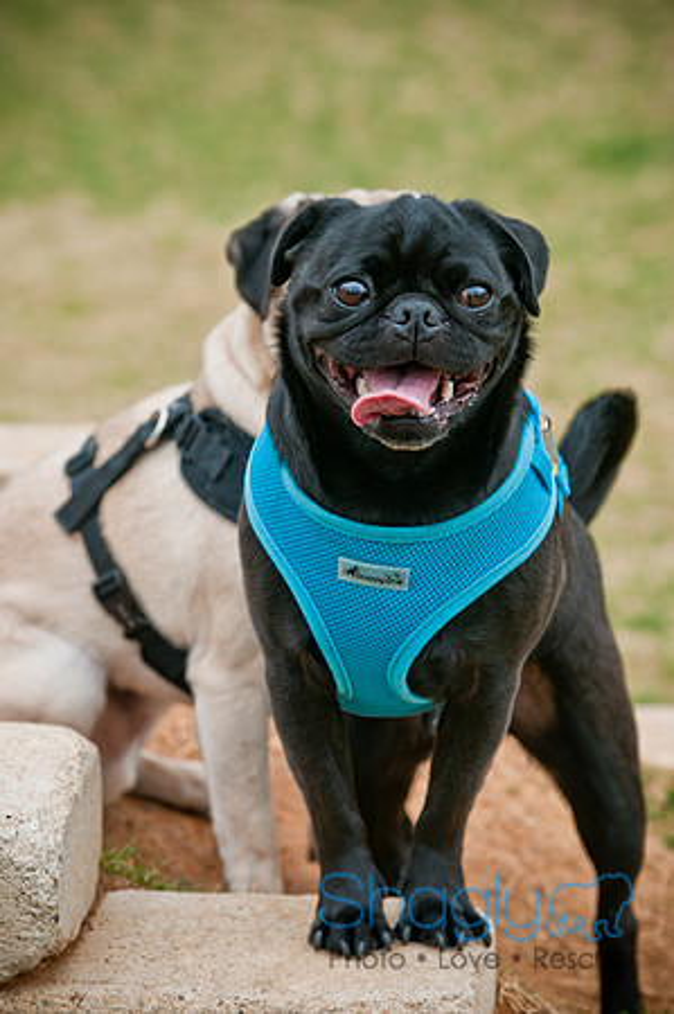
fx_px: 6122
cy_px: 507
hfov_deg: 6.3
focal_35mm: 218
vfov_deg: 9.5
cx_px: 337
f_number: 5
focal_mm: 145
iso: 200
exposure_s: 1/320
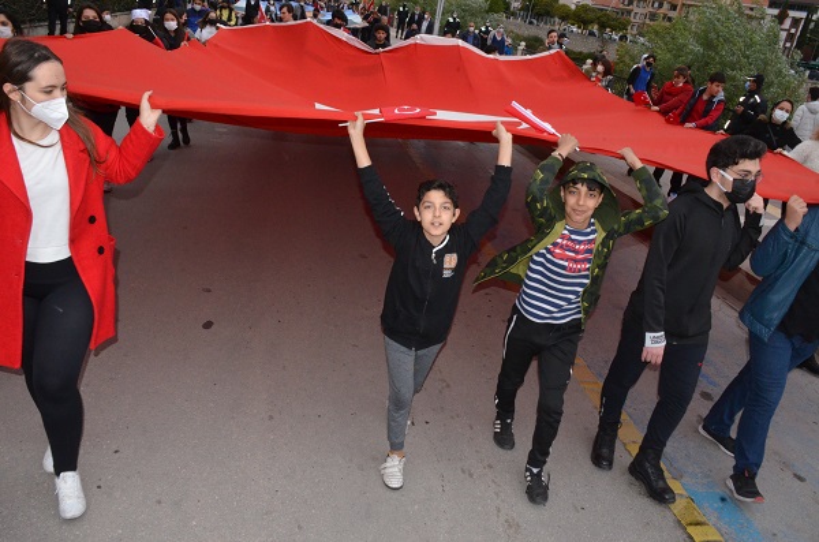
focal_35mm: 27
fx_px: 613
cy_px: 271
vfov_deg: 47.7
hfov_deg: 67.5
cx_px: 410
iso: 2500
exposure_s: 1/250
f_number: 22
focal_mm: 18
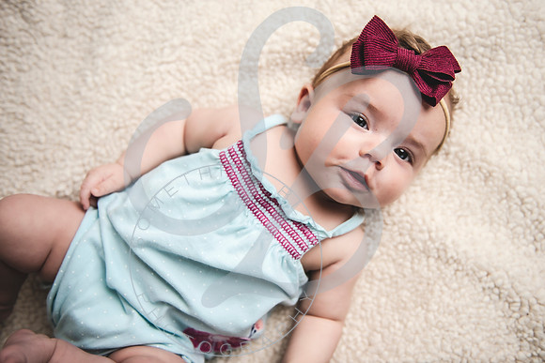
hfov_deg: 53.6
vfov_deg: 37.3
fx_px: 538
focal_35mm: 36
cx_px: 299
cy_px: 169
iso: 100
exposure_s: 1/250
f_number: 2.8
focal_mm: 32
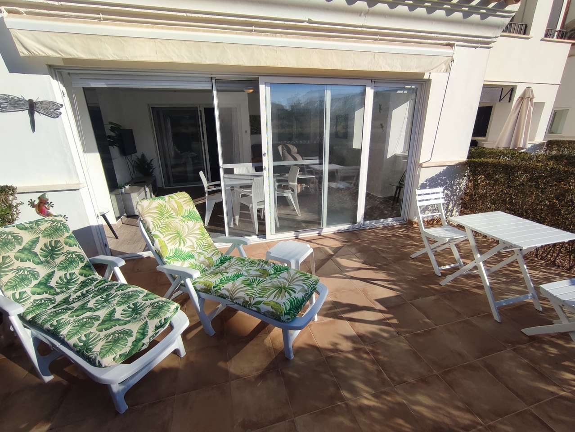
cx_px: 288
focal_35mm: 16
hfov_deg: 94.5
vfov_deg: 78.2
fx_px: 266
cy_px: 216
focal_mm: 1.65
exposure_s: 1/1855
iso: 50
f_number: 2.2
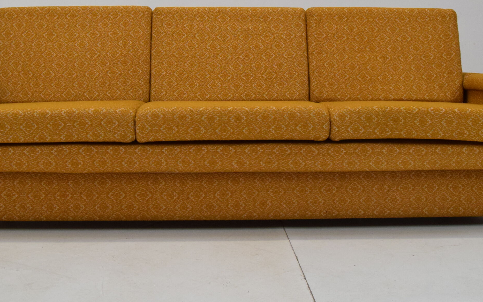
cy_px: 77
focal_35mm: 49
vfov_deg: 26.0
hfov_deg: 41.0
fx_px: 645
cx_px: 236
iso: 1600
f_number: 8
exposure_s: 1/250
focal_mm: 20
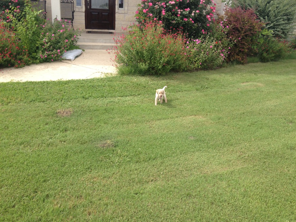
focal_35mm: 35
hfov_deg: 52.6
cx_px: 148
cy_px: 111
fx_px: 299
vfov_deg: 40.7
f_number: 2.4
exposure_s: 1/746
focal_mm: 4.28
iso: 50
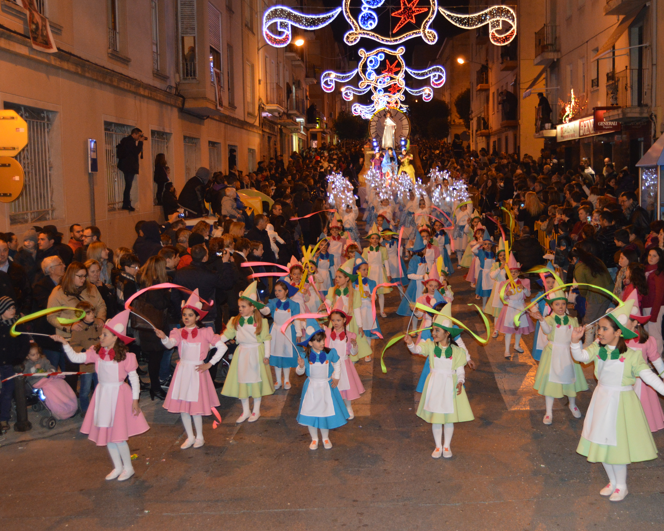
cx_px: 392
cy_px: 263
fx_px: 806
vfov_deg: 36.5
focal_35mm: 41
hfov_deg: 44.6
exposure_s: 1/60
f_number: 3.8
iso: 1400
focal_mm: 24
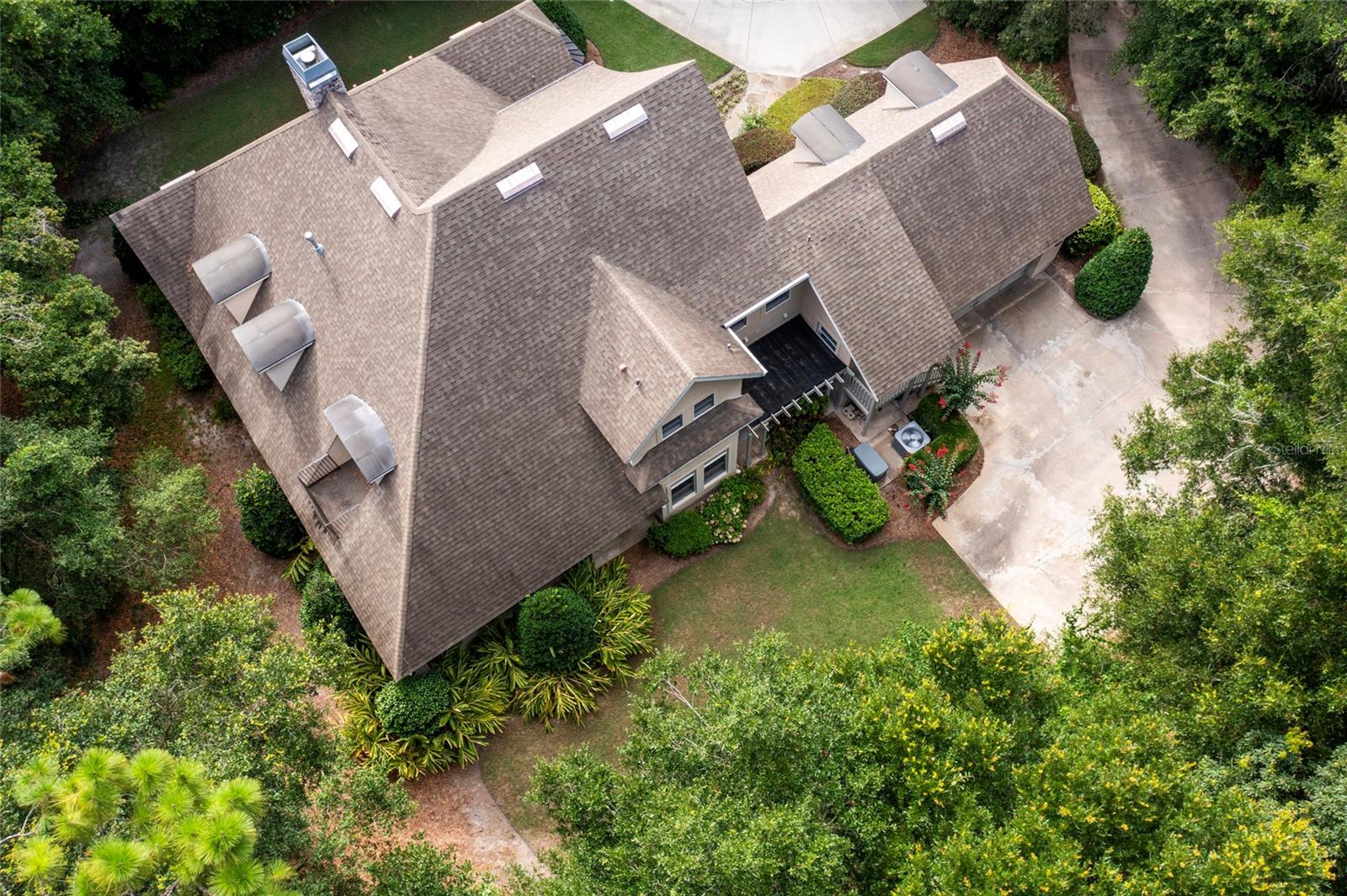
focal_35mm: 28
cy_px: 448
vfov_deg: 46.4
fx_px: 1047
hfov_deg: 65.5
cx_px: 674
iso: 100
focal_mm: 10.26
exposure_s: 1/80
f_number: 3.2
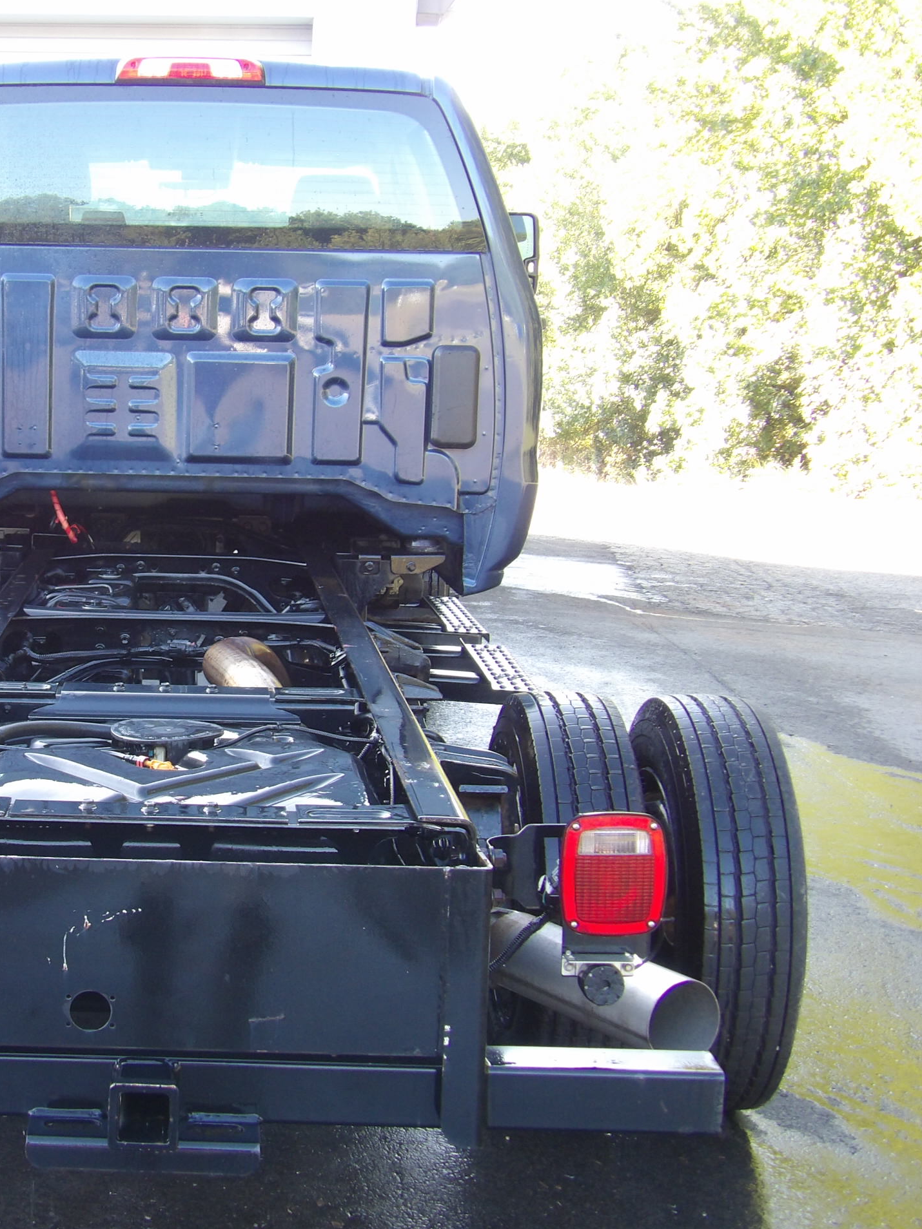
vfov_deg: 36.2
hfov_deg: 26.8
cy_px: 624
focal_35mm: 53
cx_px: 131
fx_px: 1882
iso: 147
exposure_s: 1/33
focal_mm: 7
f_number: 3.7
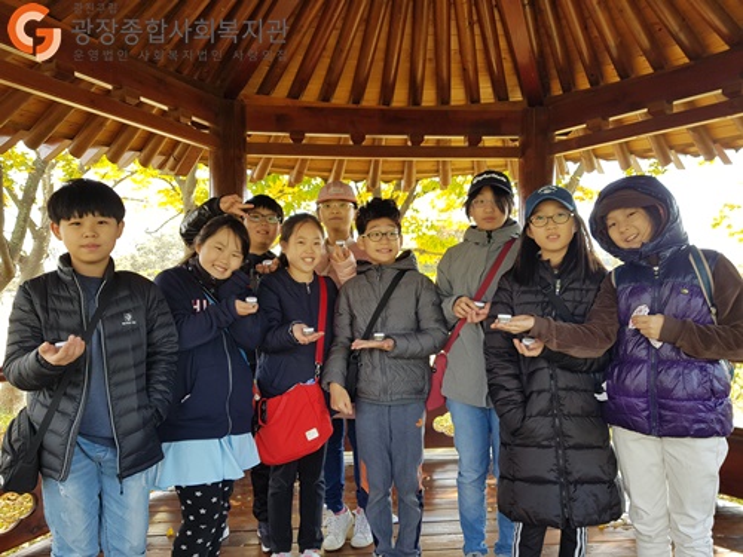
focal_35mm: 26
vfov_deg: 53.1
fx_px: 558
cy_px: 278
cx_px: 372
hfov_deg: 67.3
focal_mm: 4.3
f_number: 1.7
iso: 40
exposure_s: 1/137
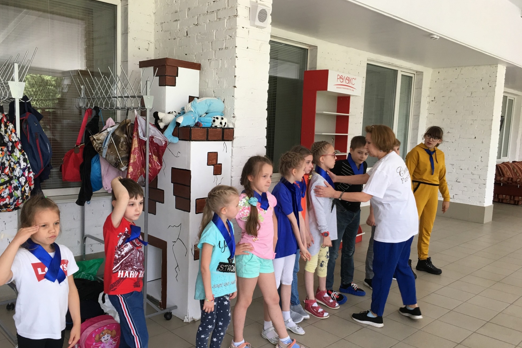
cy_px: 187
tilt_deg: -4.6
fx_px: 449
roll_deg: -1.9
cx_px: 254
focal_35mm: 31
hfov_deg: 60.3
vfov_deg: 42.3
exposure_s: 1/33
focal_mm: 4.15
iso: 25
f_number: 2.2
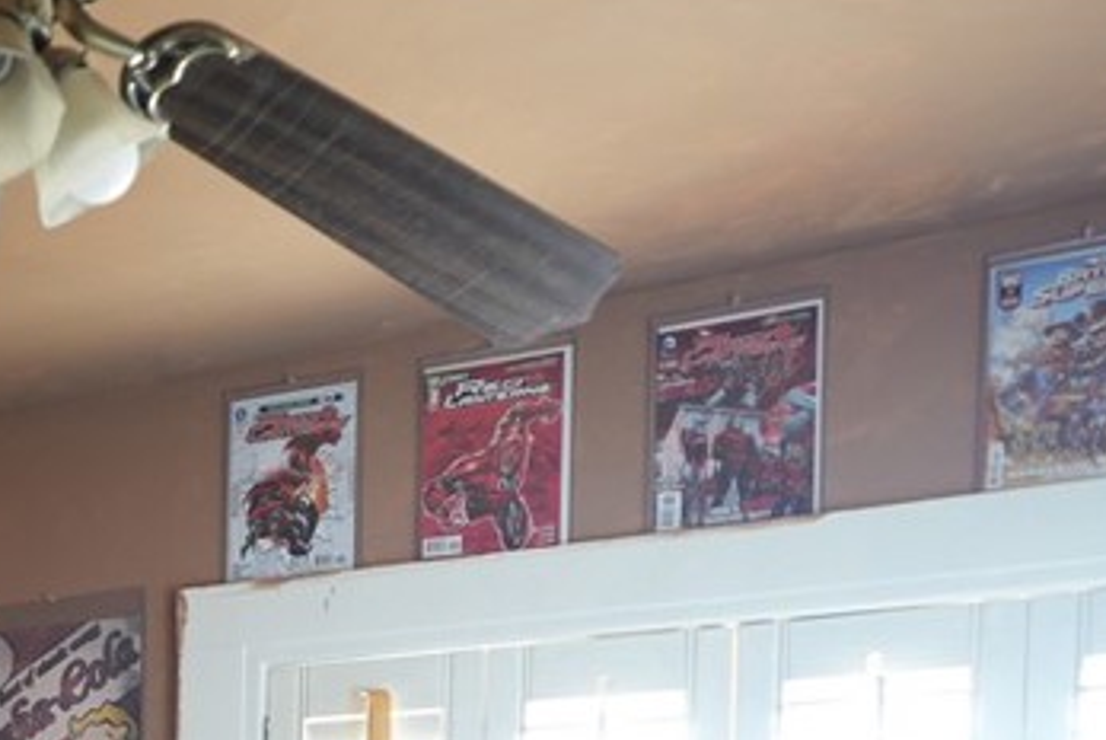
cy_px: 1054
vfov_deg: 20.3
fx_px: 1814
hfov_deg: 26.9
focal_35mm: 59
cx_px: -433
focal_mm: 20
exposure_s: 1/30
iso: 800
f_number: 1.8
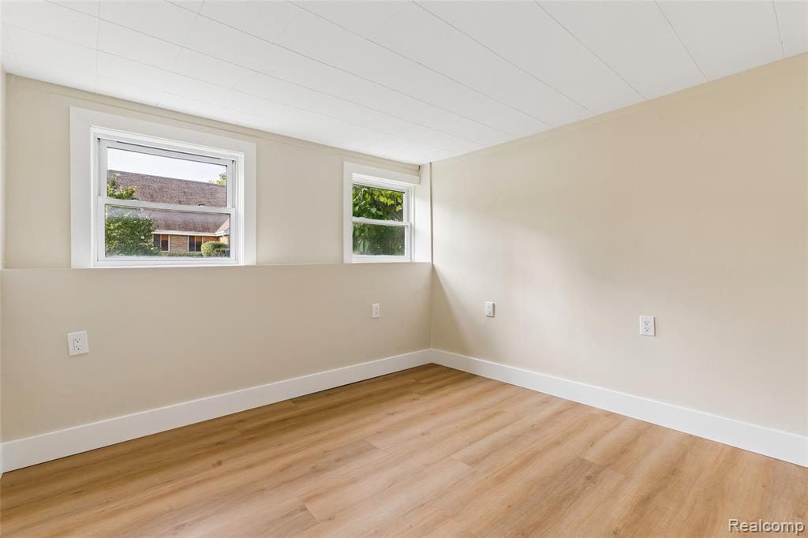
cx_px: 404
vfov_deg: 73.7
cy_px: 269
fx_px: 359
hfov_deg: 96.8
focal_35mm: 16
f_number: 13
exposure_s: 1/4
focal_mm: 16
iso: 200
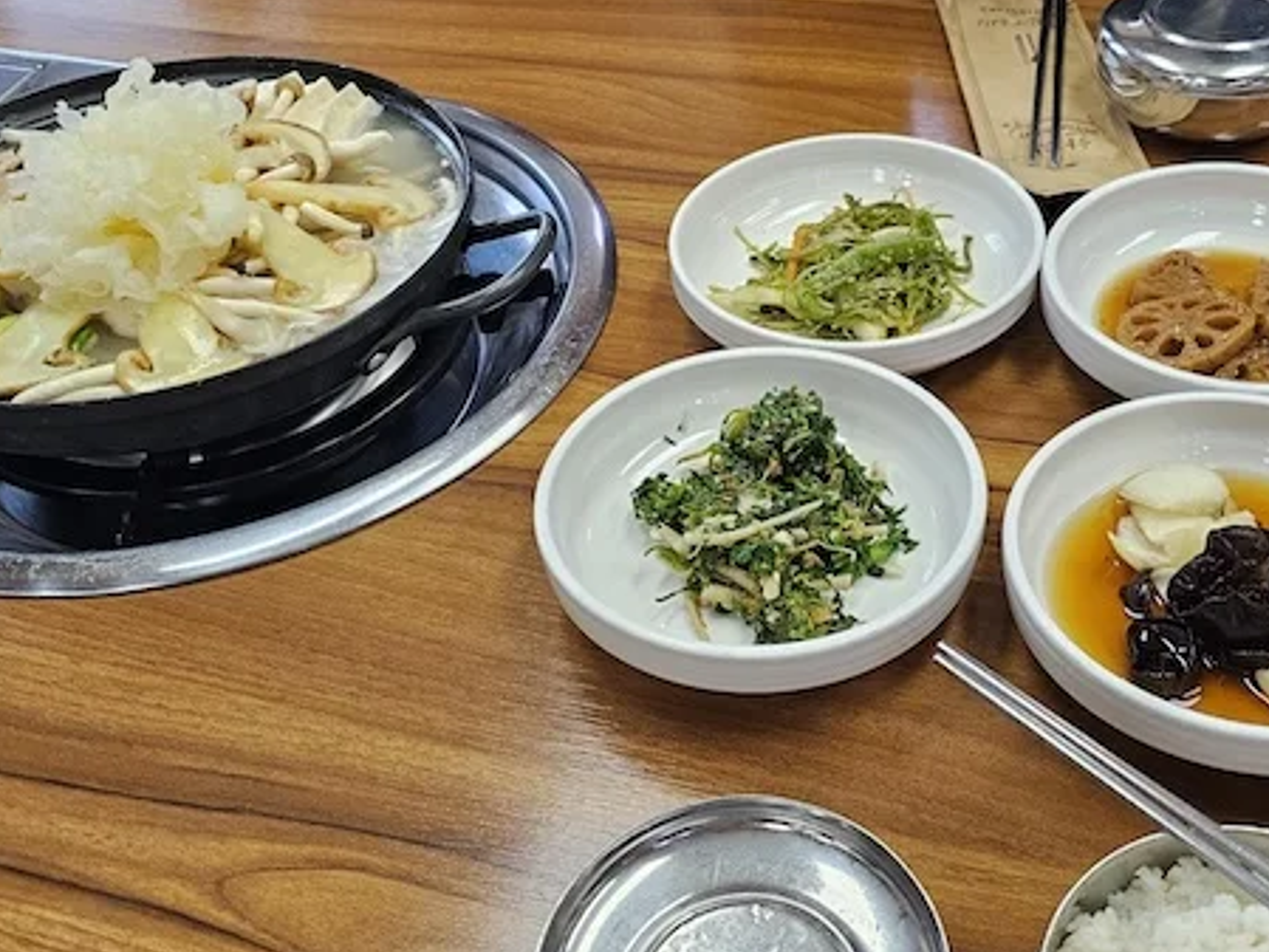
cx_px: 763
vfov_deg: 35.1
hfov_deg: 45.5
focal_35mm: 41
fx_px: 1503
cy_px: 427
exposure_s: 1/180
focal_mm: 6.3
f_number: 1.7
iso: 125
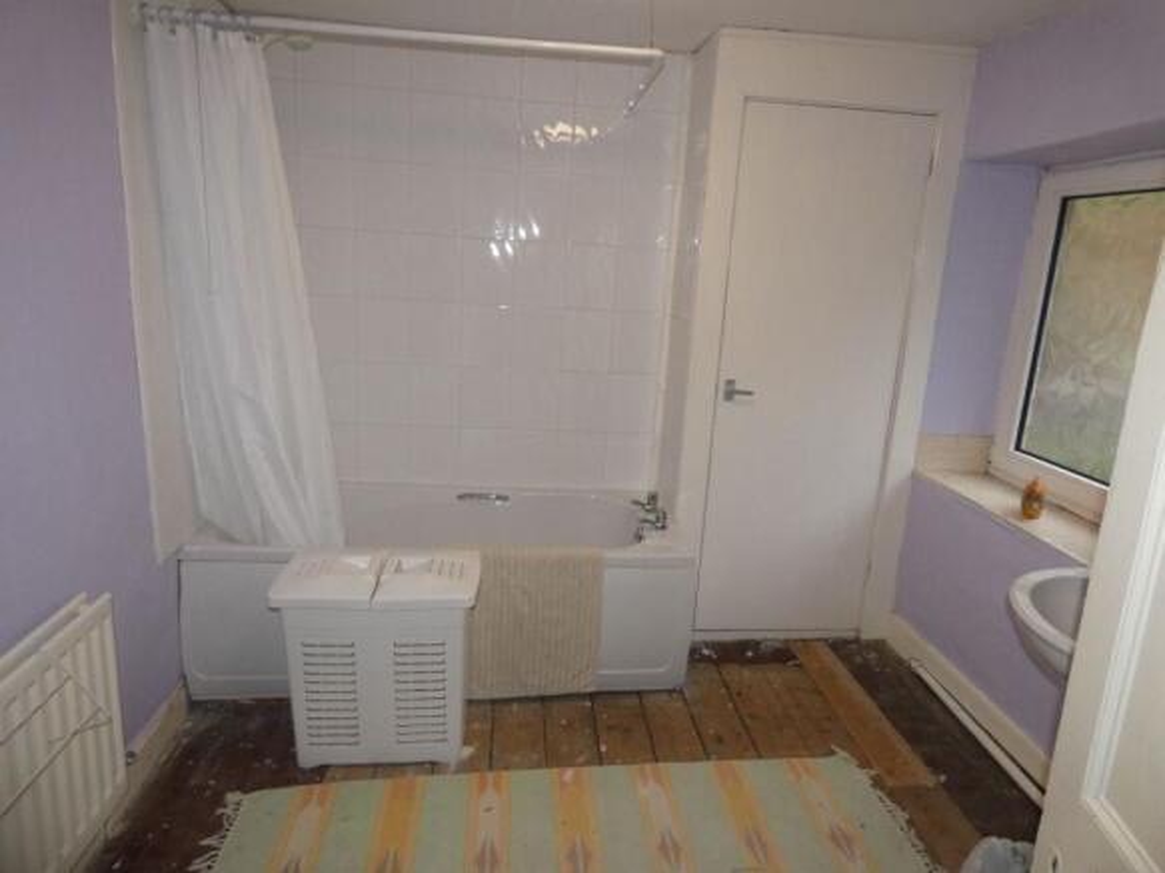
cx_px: 582
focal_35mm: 20
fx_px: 673
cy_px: 436
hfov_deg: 81.8
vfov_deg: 66.0
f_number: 2.8
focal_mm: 3.6
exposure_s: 1/50
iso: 250
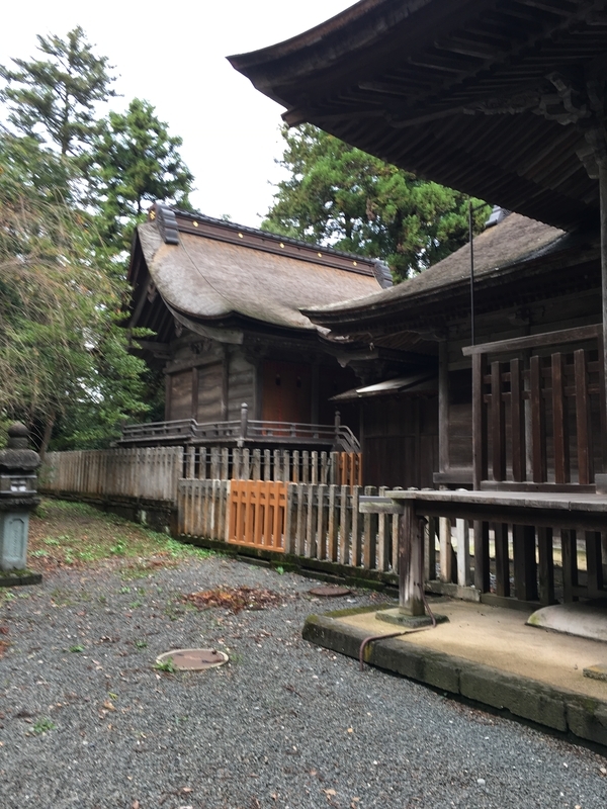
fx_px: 678
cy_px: 404
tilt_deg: +4.2
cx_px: 304
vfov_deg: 61.7
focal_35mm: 29
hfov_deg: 48.2
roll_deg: -0.6
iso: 25
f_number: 2.2
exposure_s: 1/60
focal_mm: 4.15
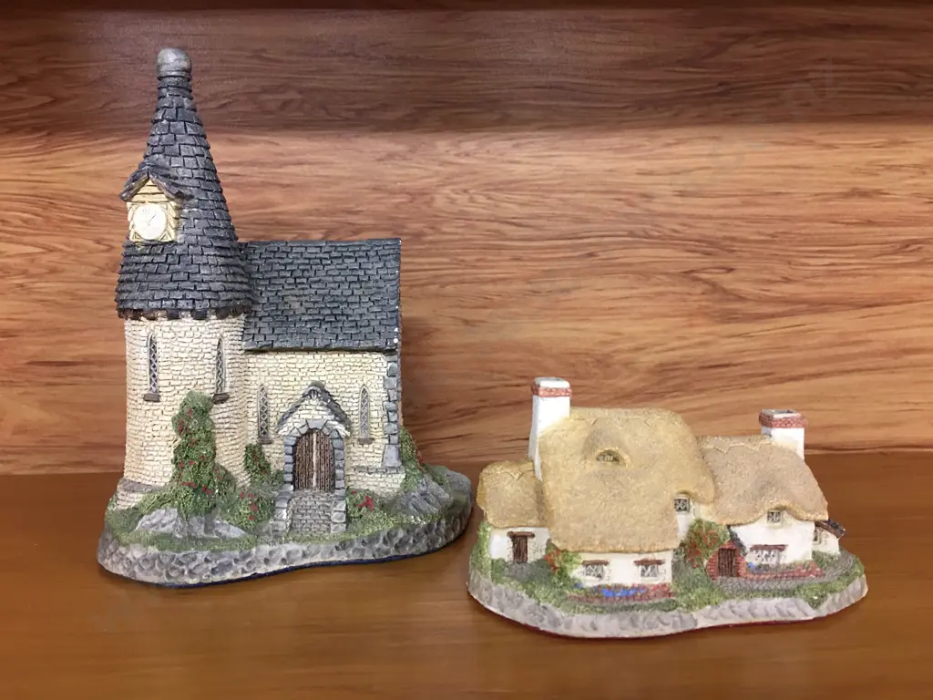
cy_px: 350
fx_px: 782
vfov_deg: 48.2
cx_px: 466
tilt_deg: -4.3
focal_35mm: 29
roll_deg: +0.1
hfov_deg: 61.7
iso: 80
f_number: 2.2
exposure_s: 1/17
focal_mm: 4.15
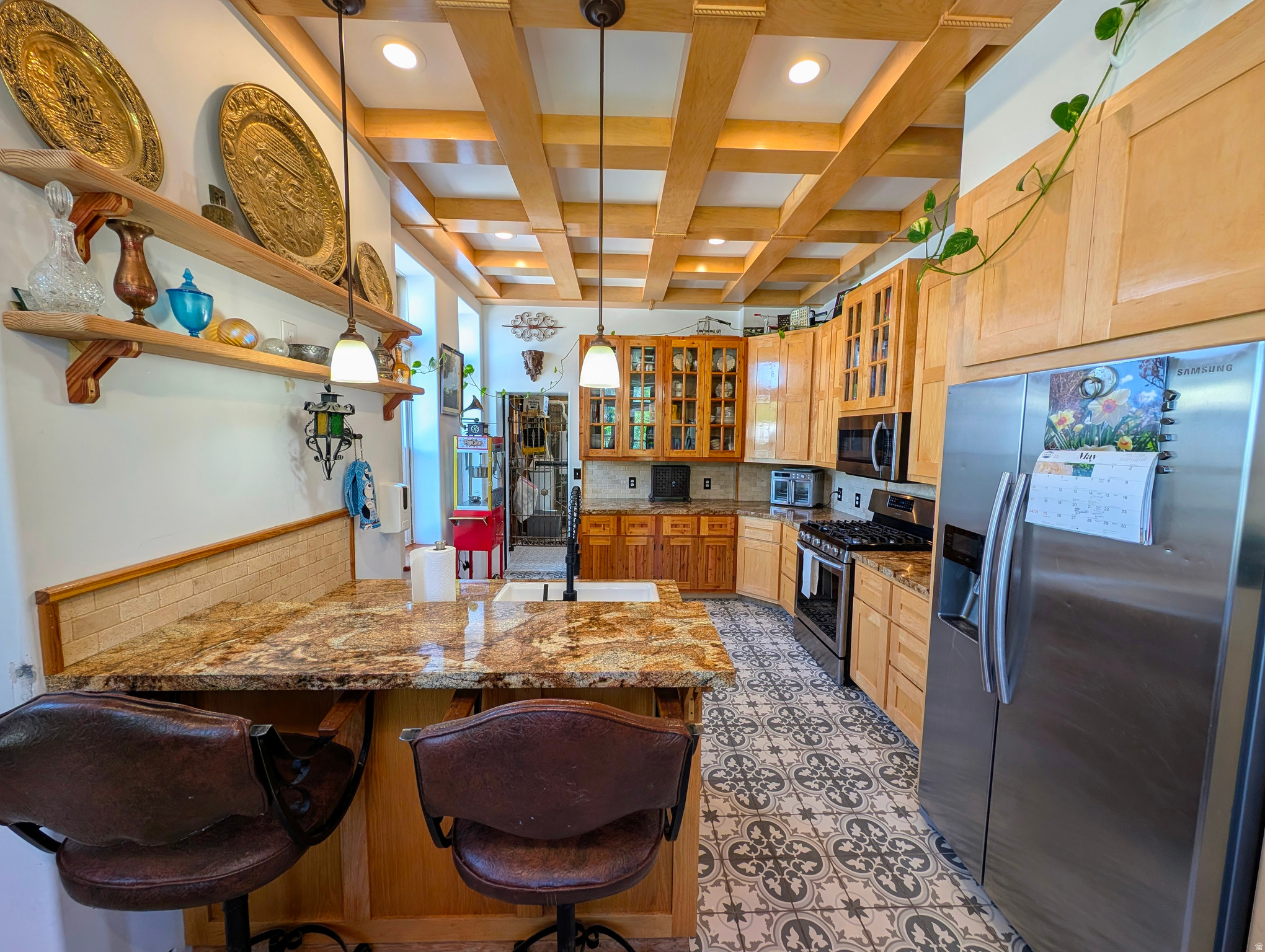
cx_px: 632
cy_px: 476
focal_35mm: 12
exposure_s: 1/40
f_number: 1.95
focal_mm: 2.23
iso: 43
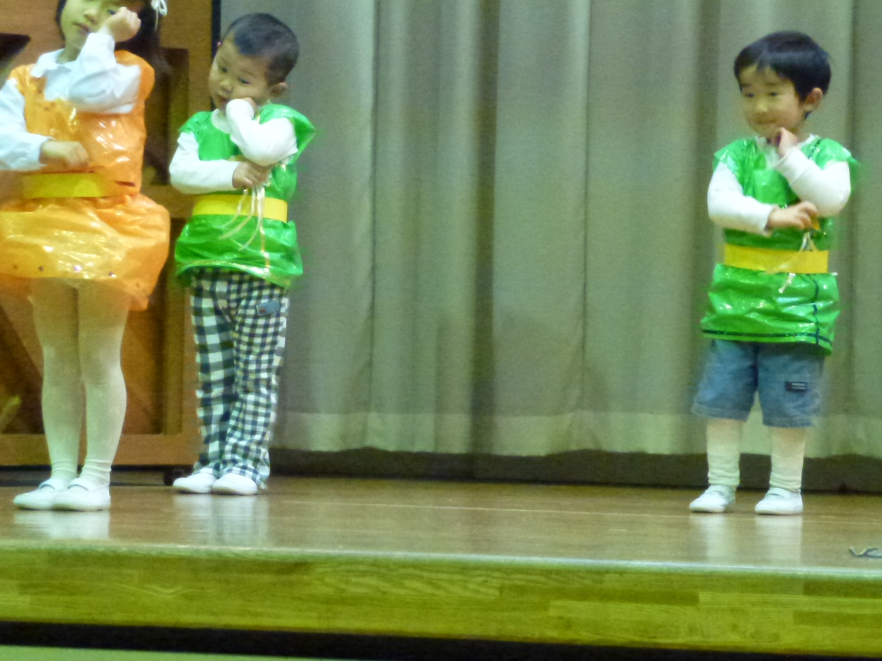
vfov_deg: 8.8
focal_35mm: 168
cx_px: 290
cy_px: 264
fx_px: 4281
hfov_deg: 11.7
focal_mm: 21.7
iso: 1600
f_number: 5.1
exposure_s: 1/25
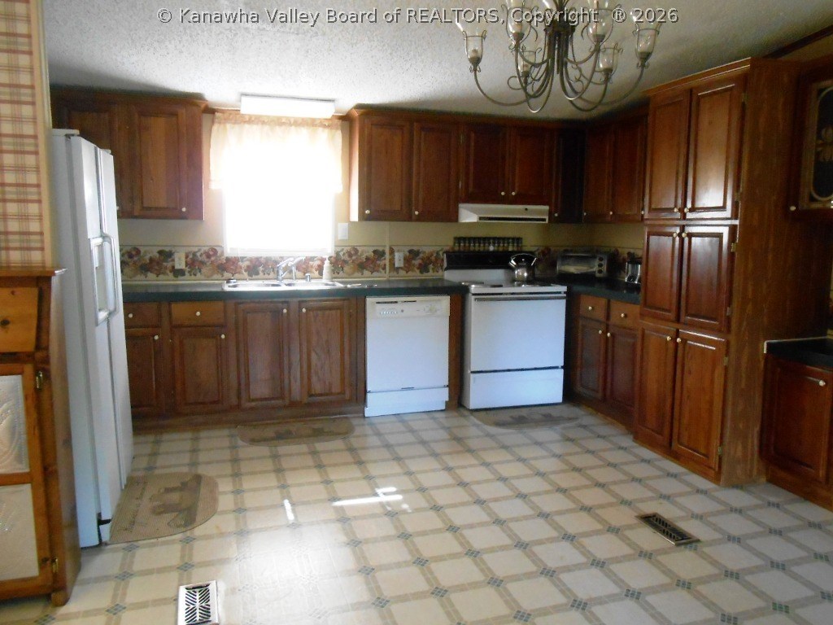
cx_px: 416
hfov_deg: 67.3
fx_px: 626
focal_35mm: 26
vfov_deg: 53.1
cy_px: 312
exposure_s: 1/30
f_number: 3.5
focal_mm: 4.6
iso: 640
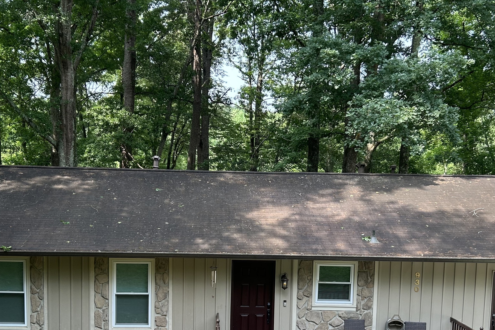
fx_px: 646
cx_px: 240
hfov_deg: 41.9
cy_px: 233
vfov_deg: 28.4
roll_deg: -0.6
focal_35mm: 47
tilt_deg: -7.0
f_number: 1.5
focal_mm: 5.7
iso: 50
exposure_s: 1/411
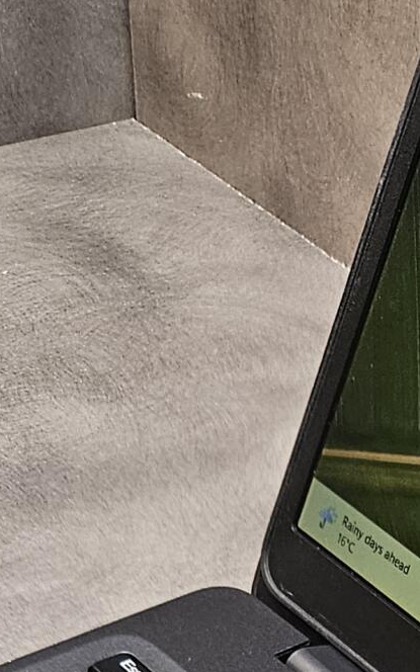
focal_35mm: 94
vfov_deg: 17.2
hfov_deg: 12.9
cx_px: 699
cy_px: 1276
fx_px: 1722
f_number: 1.8
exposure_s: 1/100
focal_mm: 5.4
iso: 200
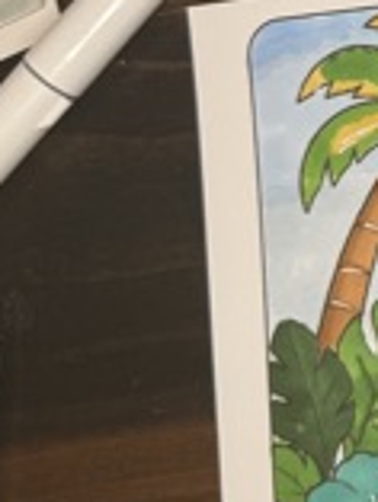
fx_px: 1774
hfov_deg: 10.5
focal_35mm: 122
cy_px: -38
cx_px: 897
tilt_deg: -77.2
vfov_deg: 15.7
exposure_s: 1/65
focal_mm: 6.76
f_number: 1.78
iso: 80
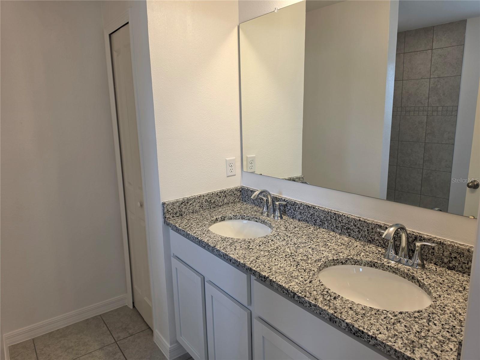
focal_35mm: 23
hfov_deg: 73.9
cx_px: 240
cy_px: 180
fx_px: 319
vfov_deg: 58.9
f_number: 1.4
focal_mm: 6.5
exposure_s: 1/120
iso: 40
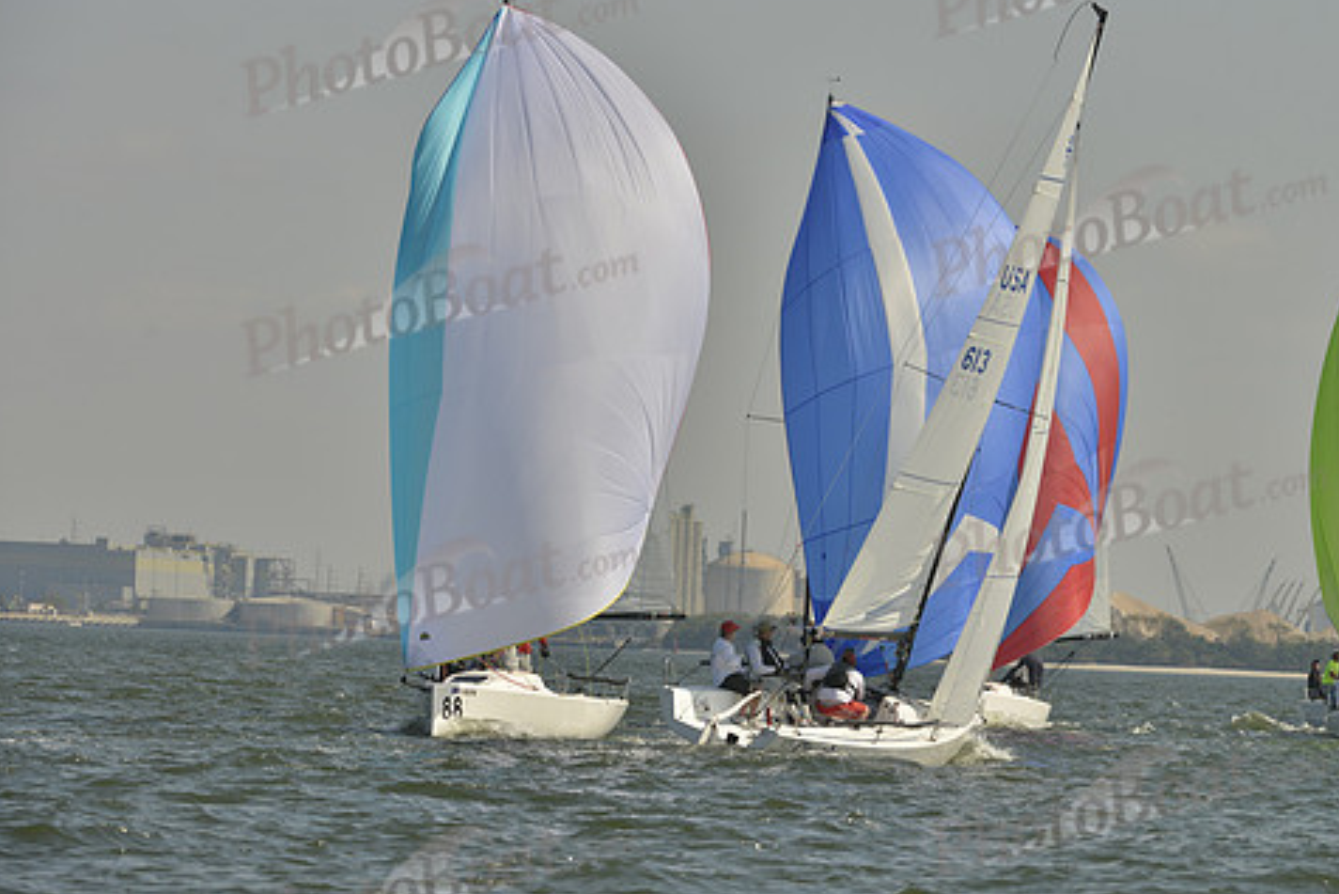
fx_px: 9078
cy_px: 410
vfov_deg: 5.6
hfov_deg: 8.4
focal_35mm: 244
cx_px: 786
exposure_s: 1/1600
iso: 280
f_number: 8
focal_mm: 200
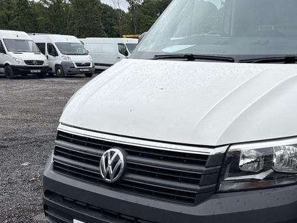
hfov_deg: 35.6
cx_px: 240
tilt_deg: -8.5
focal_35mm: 52
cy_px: 130
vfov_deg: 28.0
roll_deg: +1.8
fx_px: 446
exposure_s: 1/1550
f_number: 1.6
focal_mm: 5.96
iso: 50
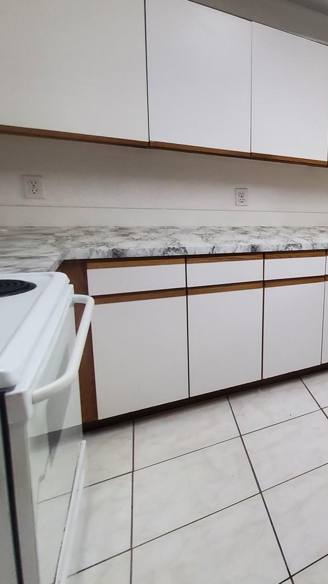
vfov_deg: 80.6
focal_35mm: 22
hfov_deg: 33.2
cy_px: 246
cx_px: 450
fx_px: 340
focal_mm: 1.8
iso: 200
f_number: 2.2
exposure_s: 1/60
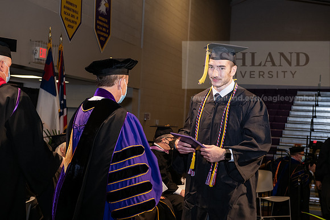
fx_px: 568
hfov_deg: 32.4
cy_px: 110
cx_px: 165
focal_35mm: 62
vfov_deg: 21.9
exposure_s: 1/200
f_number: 6.3
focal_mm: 62
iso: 1600
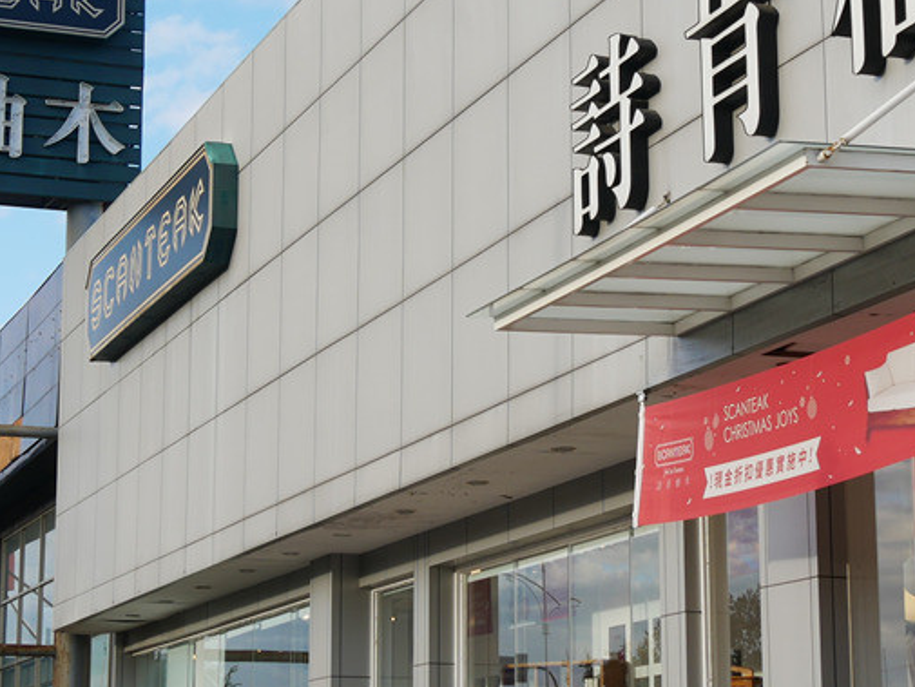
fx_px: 2512
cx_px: 453
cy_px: 281
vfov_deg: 15.6
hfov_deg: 20.6
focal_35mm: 95
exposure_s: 1/250
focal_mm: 24
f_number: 6.3
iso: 200
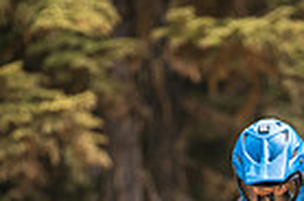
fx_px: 8038
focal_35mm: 954
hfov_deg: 2.2
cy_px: 360
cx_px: 298
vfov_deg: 1.4
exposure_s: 1/1600
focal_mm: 200
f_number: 2.8
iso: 360
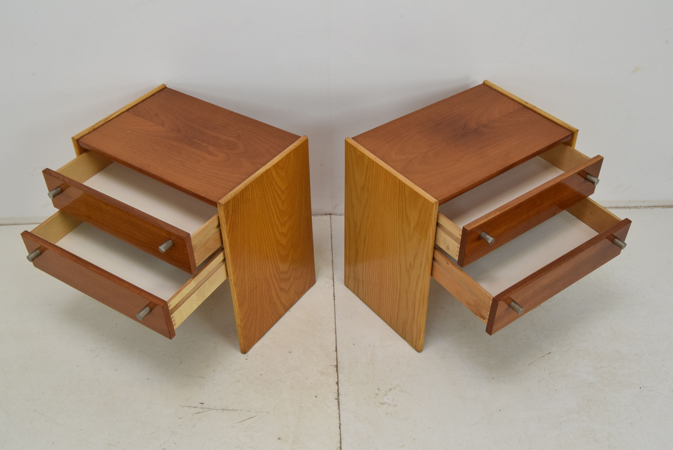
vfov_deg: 34.3
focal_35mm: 39
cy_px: 225
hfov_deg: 49.5
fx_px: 730
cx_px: 336
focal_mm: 26
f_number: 7.1
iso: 1600
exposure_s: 1/200
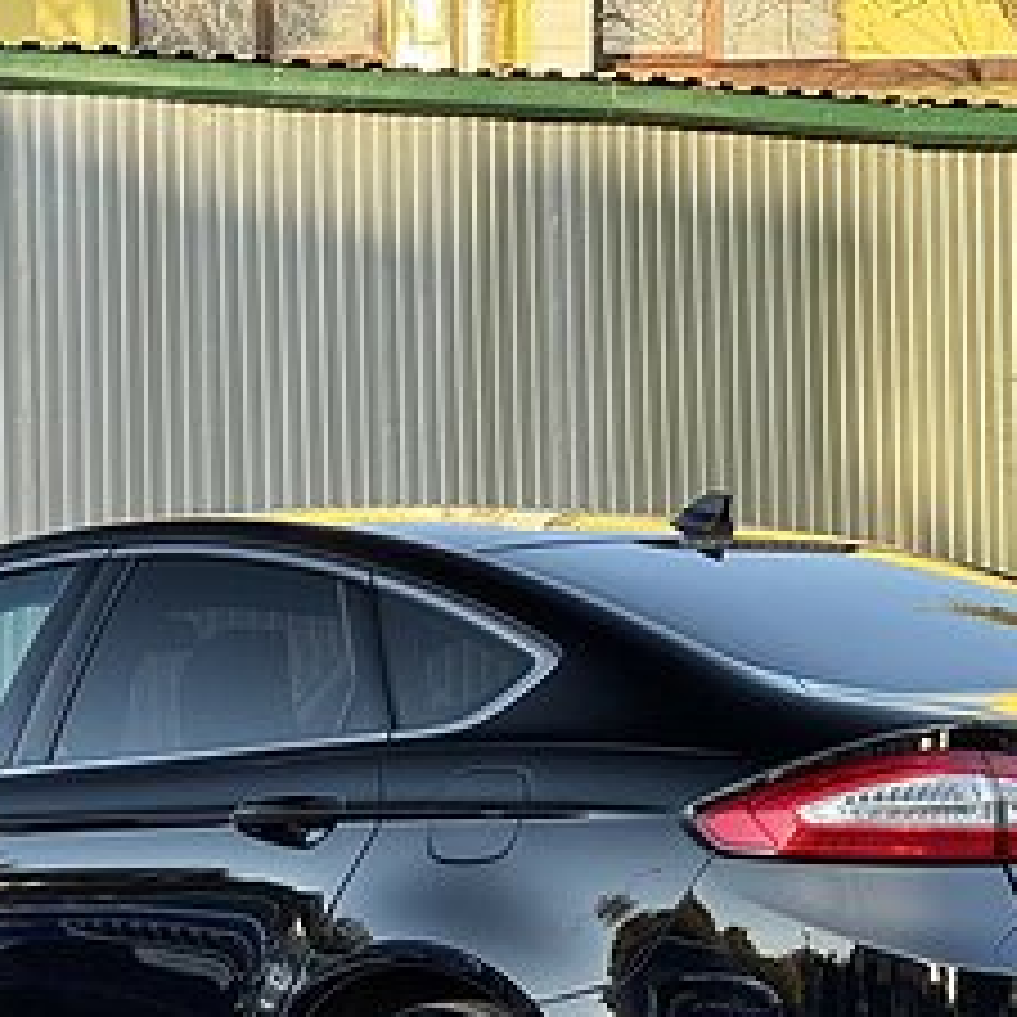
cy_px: 914
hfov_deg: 10.6
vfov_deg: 10.5
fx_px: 5484
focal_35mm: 165
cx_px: 454
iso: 64
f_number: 2.8
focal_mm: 9
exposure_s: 1/99
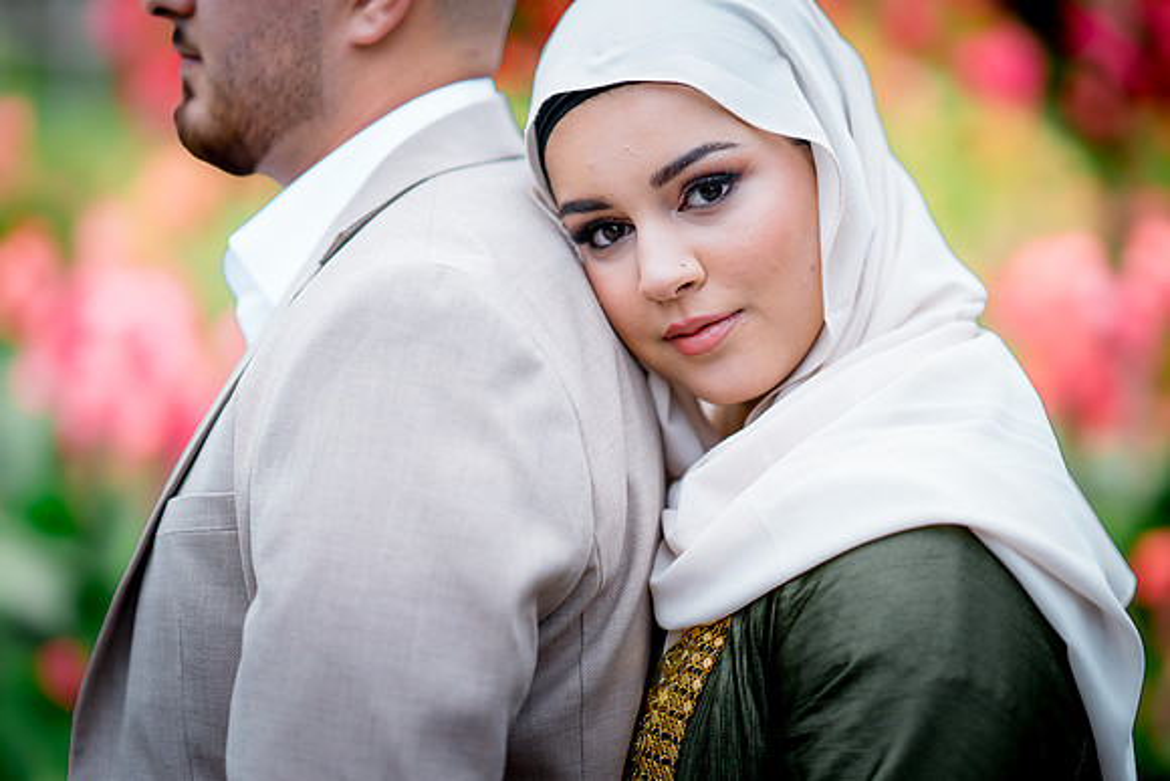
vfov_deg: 16.1
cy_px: 390
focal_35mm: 85
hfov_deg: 23.9
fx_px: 2763
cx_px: 585
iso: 100
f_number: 1.4
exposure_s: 1/2000
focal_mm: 85
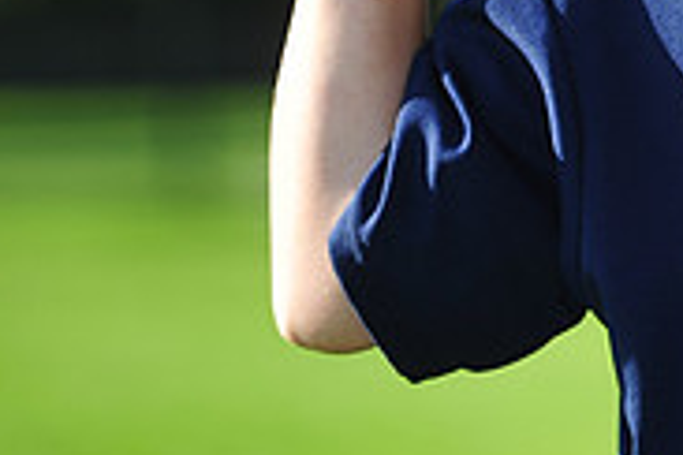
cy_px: -201
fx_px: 9903
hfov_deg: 3.9
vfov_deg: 2.6
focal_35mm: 522
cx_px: 944
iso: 200
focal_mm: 165
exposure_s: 1/800
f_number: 4.5
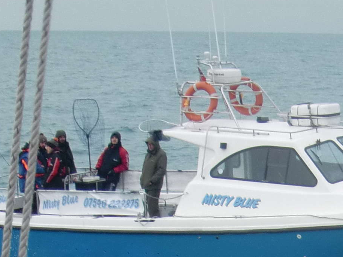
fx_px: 1645
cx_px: 409
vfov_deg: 8.4
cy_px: 556
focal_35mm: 166
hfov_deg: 11.7
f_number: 3.9
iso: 64
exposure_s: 1/125
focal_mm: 6.66
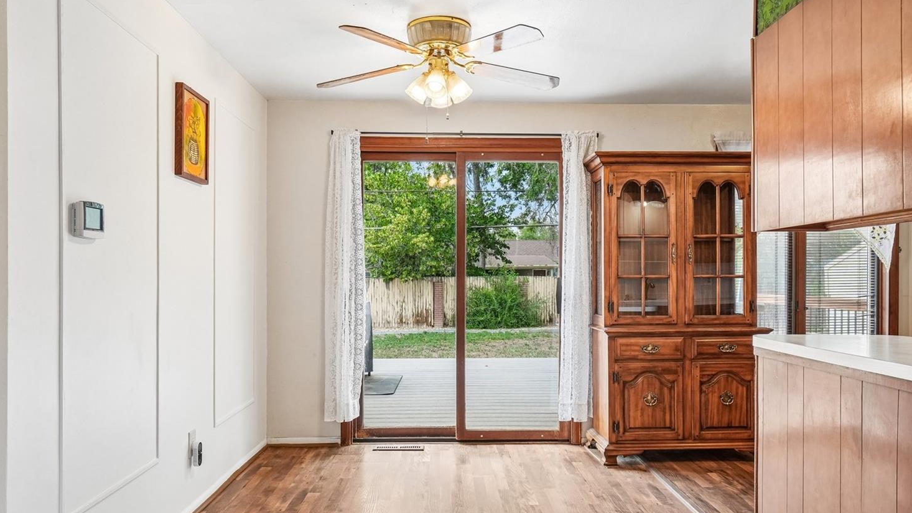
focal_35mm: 24
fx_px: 580
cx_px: 465
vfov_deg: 47.6
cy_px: 279
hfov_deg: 76.3
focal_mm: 14
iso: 400
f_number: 8
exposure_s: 1/60
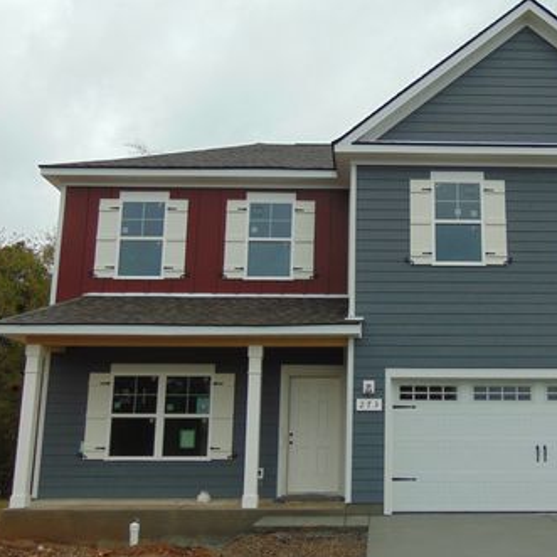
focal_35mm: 44
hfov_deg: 37.6
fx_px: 801
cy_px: 285
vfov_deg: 38.3
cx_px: 401
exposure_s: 1/125
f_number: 3.2
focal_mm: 5.8
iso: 80
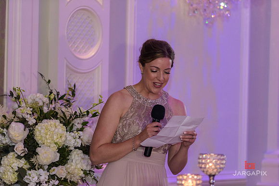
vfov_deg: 7.0
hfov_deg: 10.5
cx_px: 140
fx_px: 1512
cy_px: 93
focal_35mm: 195
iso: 1600
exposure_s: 1/125
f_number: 3.2
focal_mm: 195
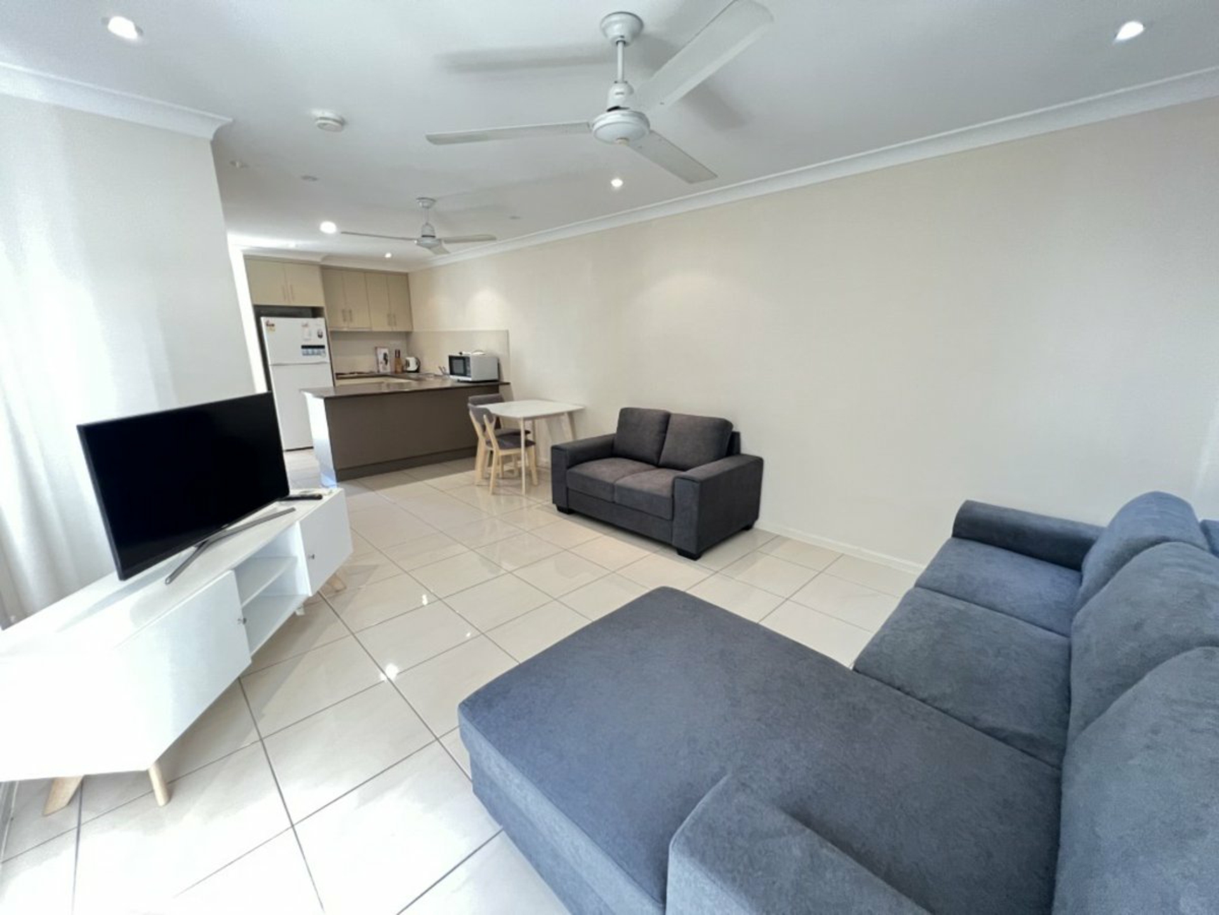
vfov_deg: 89.9
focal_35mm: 13
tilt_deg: -13.7
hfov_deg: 106.2
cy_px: 458
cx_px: 610
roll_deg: +0.6
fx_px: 458
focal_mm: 1.57
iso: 320
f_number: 1.8
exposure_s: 1/50
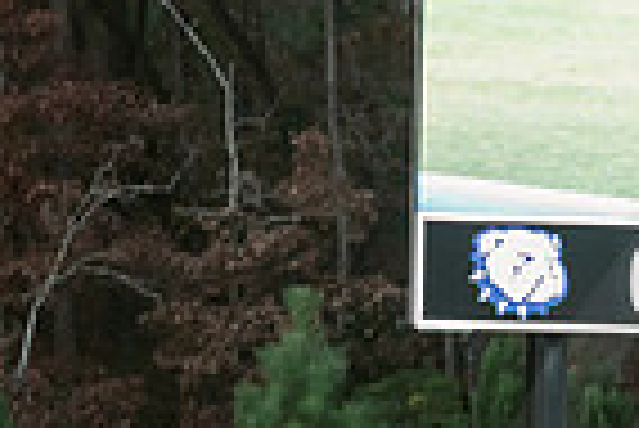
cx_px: 1233
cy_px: 773
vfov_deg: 1.7
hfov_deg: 2.5
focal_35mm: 815
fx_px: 14481
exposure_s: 1/800
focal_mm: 200
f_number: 2.8
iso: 1600
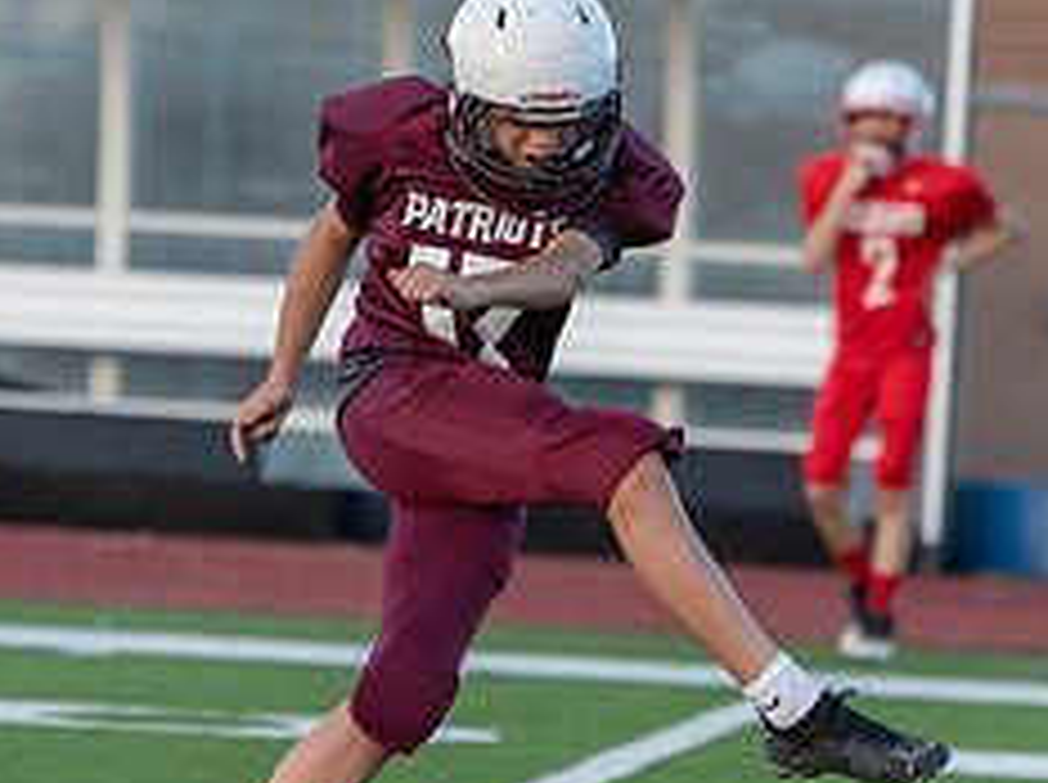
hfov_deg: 3.0
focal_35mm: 662
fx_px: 20011
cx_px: 391
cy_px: 425
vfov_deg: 2.2
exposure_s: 1/1250
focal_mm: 276
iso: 2000
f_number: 5.6
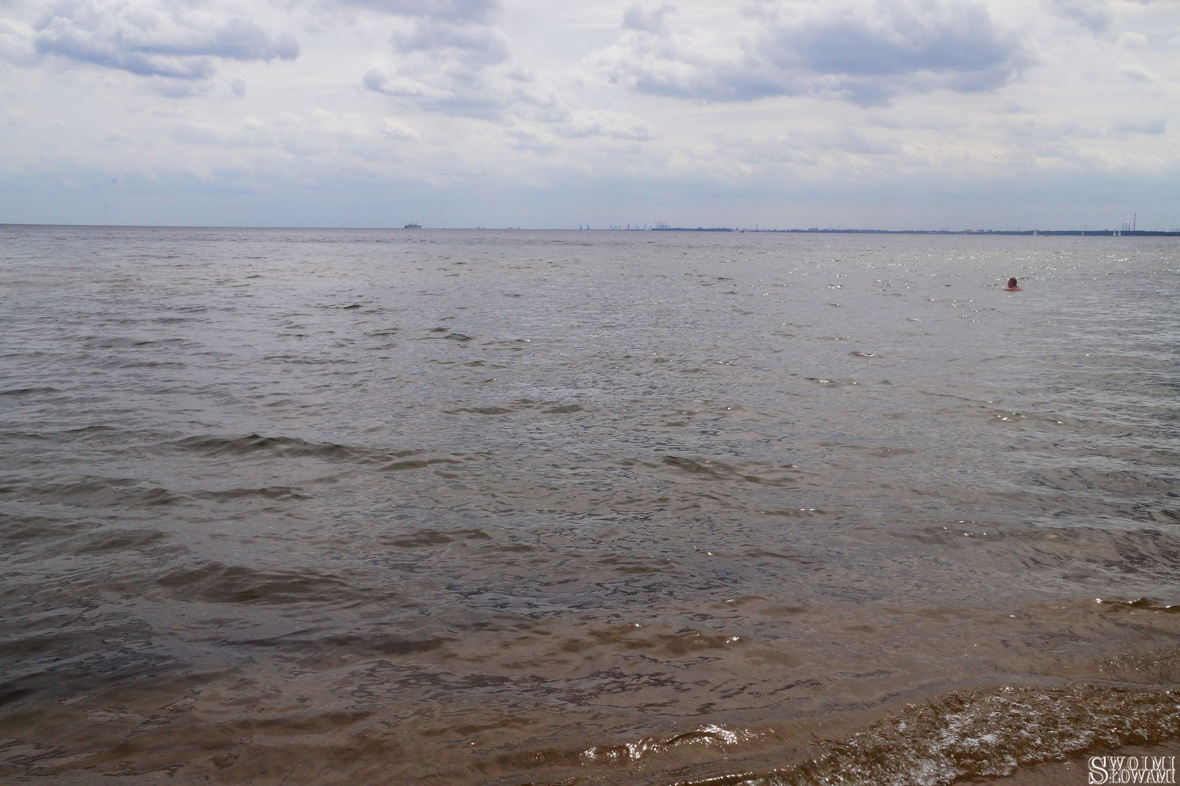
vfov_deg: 36.8
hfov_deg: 53.2
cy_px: 393
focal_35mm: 36
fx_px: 1179
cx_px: 590
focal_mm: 24
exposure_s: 1/125
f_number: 22
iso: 250
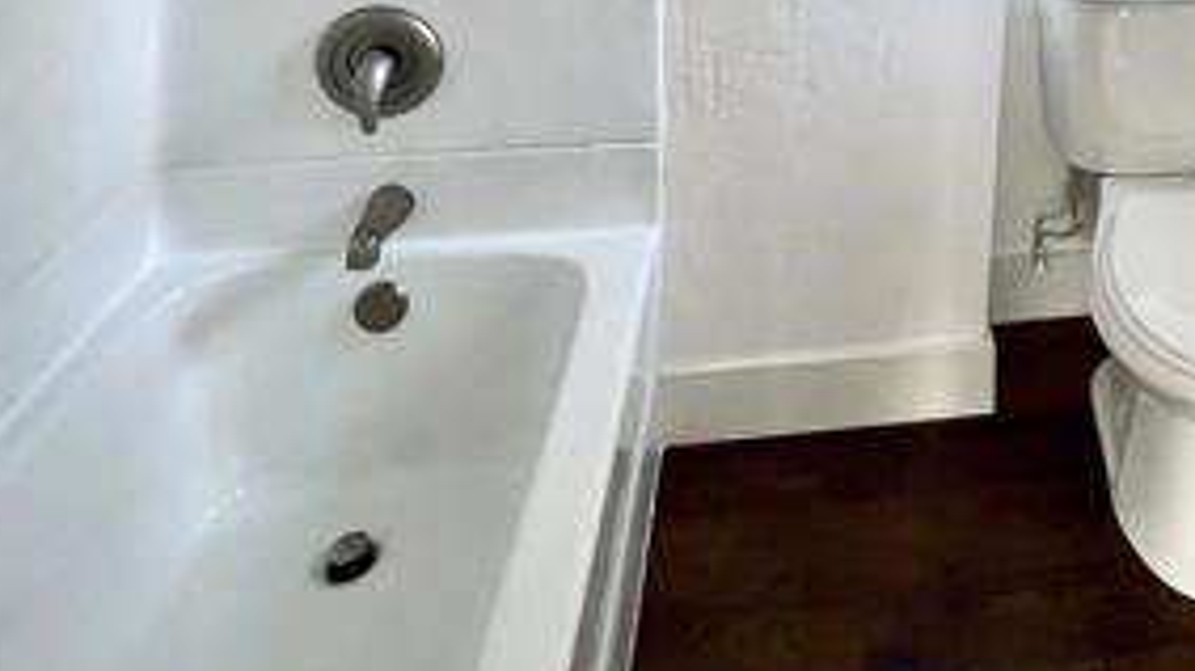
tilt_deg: -10.3
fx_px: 1014
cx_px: 980
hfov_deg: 56.0
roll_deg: -3.0
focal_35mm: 32
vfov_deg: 29.1
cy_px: -219
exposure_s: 1/99
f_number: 1.8
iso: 160
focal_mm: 1.57
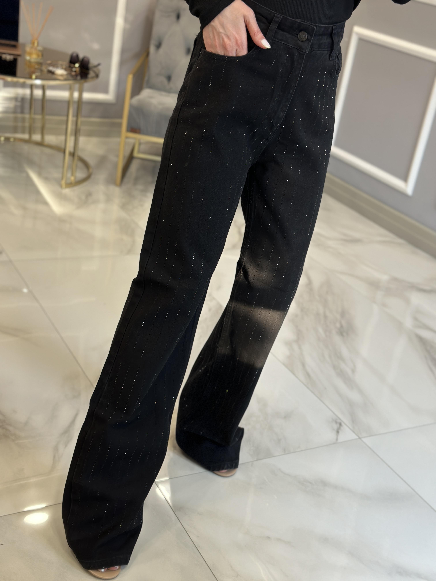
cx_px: 218
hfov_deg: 30.3
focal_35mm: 48
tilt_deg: -45.3
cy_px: 290
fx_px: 806
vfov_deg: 39.7
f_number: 1.78
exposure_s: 1/100
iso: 80
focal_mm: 6.86
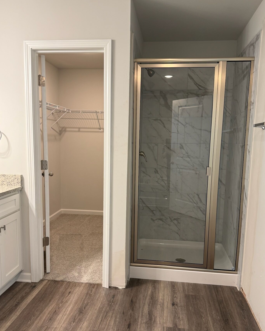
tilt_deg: -9.1
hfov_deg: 51.5
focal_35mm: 28
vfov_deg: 62.1
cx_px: 137
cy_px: 182
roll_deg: -1.9
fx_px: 274
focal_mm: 6.76
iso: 160
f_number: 1.78
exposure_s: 1/60
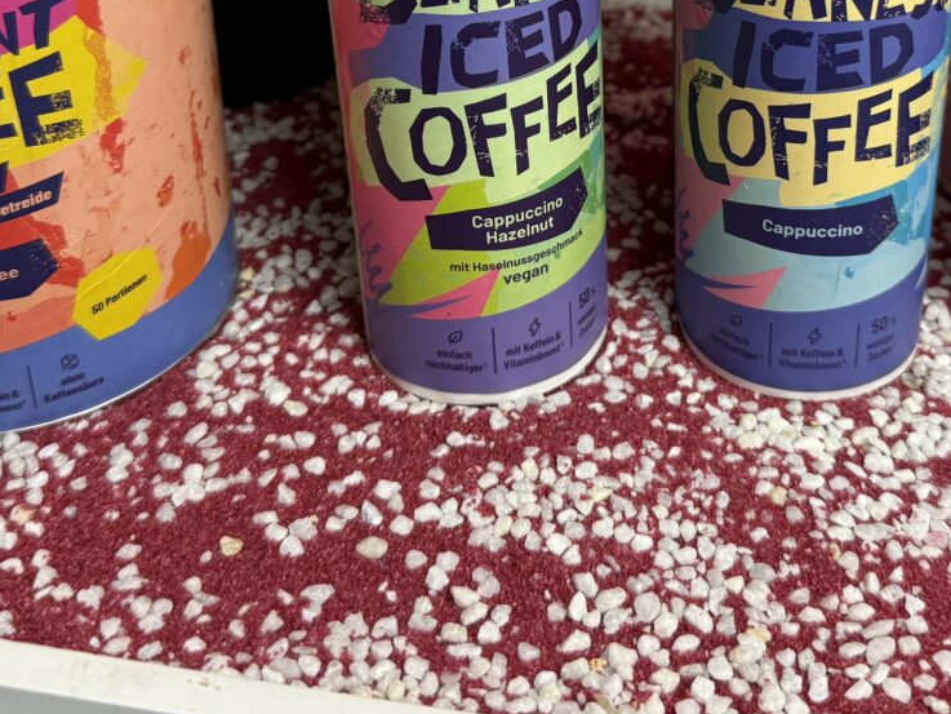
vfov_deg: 28.1
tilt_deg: -27.2
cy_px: 85
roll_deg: +0.2
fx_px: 1374
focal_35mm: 50
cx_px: 556
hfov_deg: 38.1
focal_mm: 6.76
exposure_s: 1/100
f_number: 1.78
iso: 200
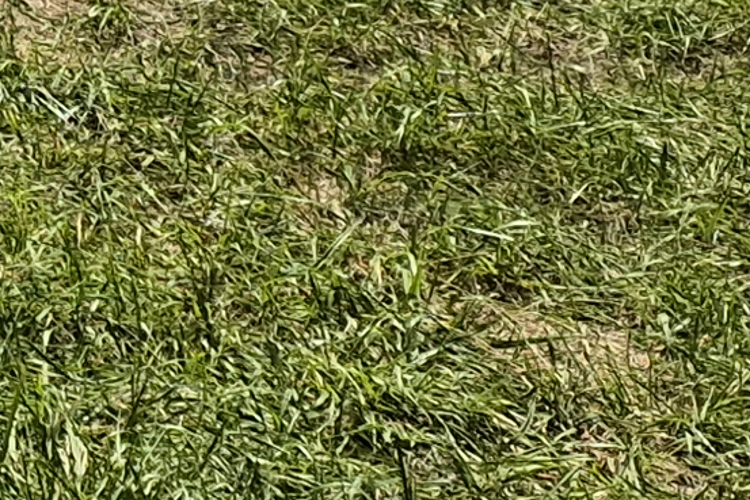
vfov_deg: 7.1
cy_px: -981
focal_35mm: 173
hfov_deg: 9.2
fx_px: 3605
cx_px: -1583
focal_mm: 5.4
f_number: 1.8
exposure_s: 1/2912
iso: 25
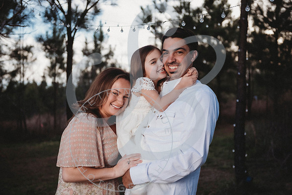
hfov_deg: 41.1
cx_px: 149
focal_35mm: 48
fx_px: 389
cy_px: 97
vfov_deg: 28.1
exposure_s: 1/200
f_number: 2.8
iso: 100
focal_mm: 44
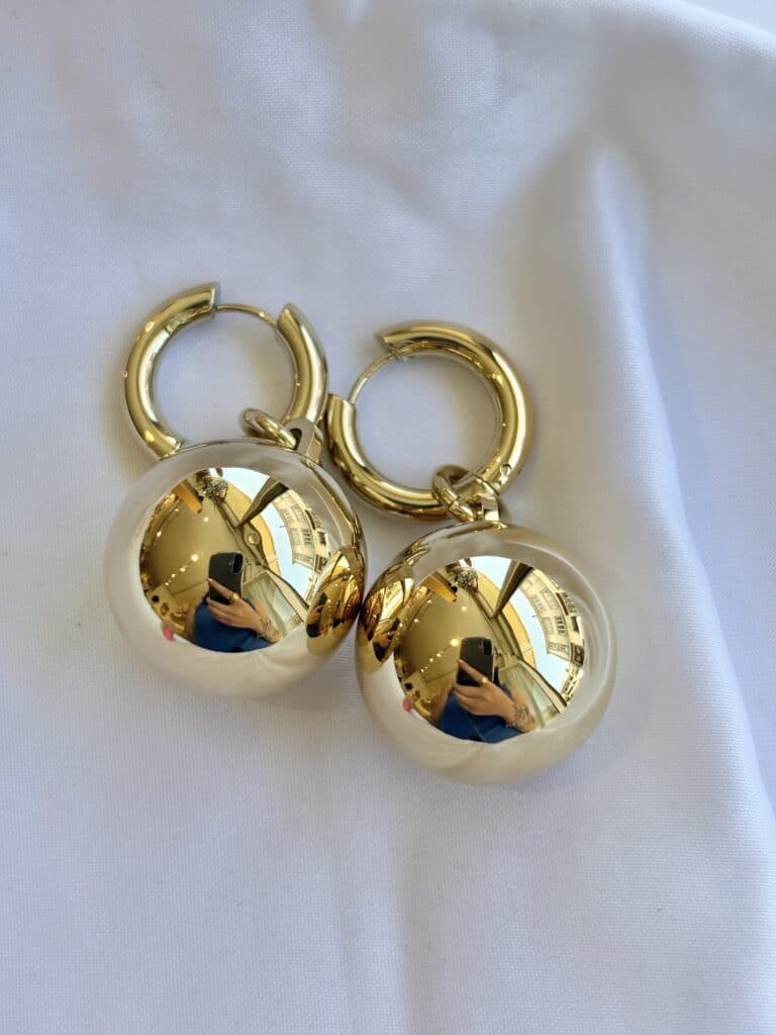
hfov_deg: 28.0
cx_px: 388
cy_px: 518
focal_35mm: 52
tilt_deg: -70.8
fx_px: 1554
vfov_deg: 36.8
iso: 50
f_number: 1.6
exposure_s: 1/496
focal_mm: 5.96
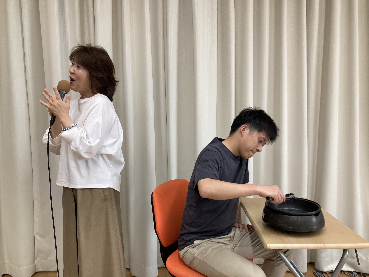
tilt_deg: -4.2
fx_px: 298
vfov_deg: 49.8
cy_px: 138
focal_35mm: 28
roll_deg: +1.9
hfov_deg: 63.4
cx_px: 184
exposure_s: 1/60
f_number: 1.8
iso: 100
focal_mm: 3.99
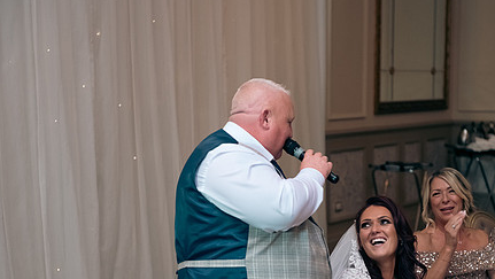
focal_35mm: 93
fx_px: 1221
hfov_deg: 22.9
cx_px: 312
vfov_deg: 13.0
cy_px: 199
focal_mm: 66
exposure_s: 1/160
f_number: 3.5
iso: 1000
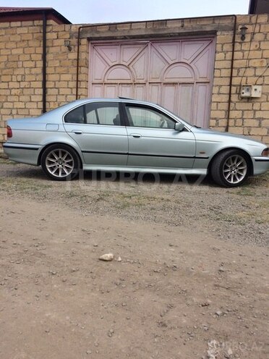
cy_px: 180
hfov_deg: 48.2
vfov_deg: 61.7
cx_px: 134
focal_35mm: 29
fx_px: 300
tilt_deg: -5.0
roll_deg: -2.0
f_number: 2.2
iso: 32
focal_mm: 4.15
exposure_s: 1/240
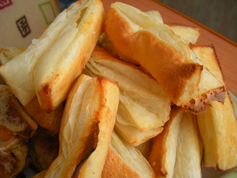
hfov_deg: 51.3
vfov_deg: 39.7
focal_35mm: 36
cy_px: 89
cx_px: 118
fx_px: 247
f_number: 3.5
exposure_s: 1/56.4
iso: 64
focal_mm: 6.3
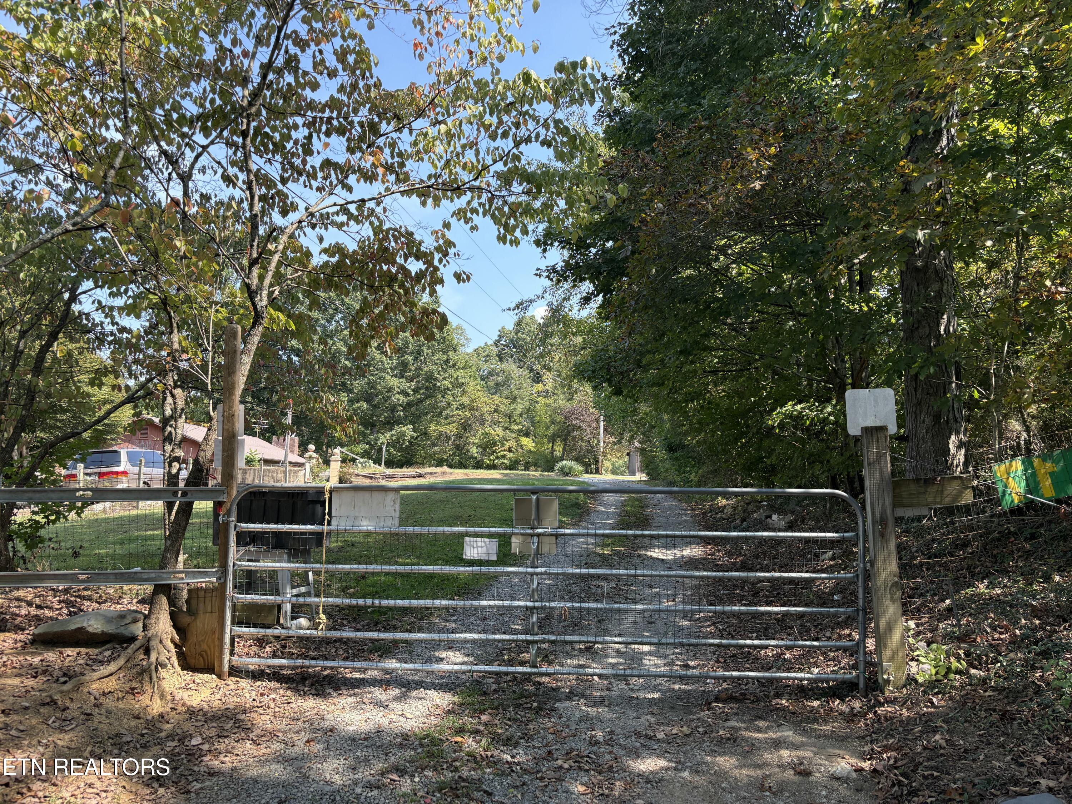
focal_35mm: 26
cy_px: 402
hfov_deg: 67.3
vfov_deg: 53.1
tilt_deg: +5.4
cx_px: 536
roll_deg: -1.3
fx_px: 805
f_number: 1.6
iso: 64
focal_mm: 5.96
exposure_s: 1/791
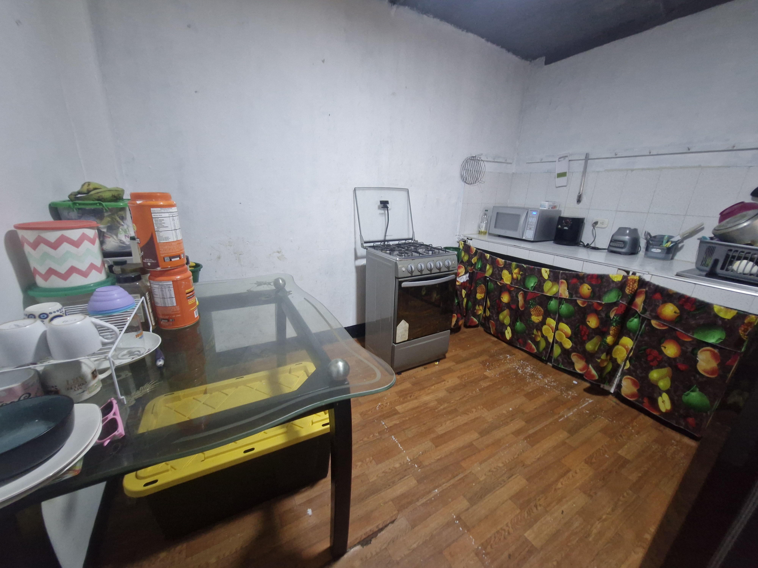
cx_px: 379
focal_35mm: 13
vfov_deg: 89.9
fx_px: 285
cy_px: 284
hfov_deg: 106.2
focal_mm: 1.74
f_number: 2.2
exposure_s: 1/30
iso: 640
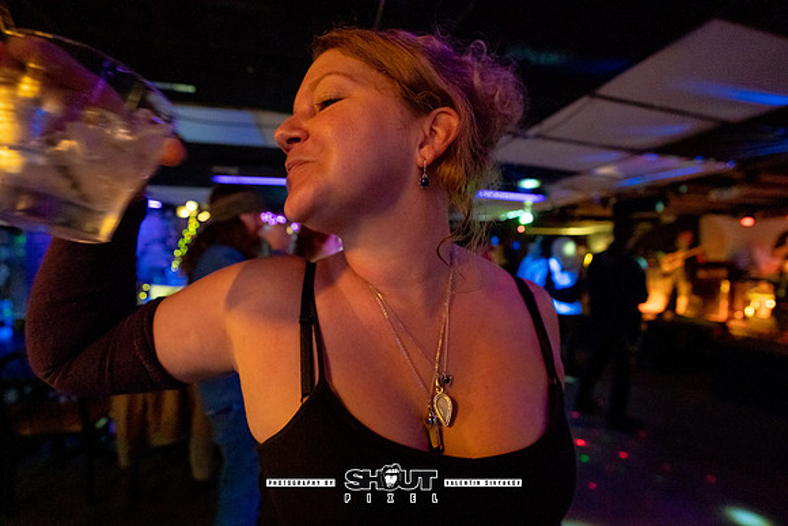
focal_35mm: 15
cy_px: 263
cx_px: 394
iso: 3200
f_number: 2.8
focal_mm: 14.6
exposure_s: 1/160
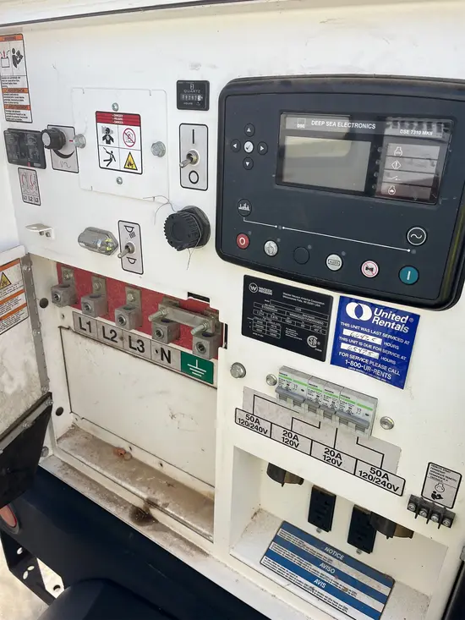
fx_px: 466
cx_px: 232
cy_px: 310
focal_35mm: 26
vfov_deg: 67.3
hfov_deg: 53.1
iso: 50
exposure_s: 1/1404
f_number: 1.6
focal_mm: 5.1
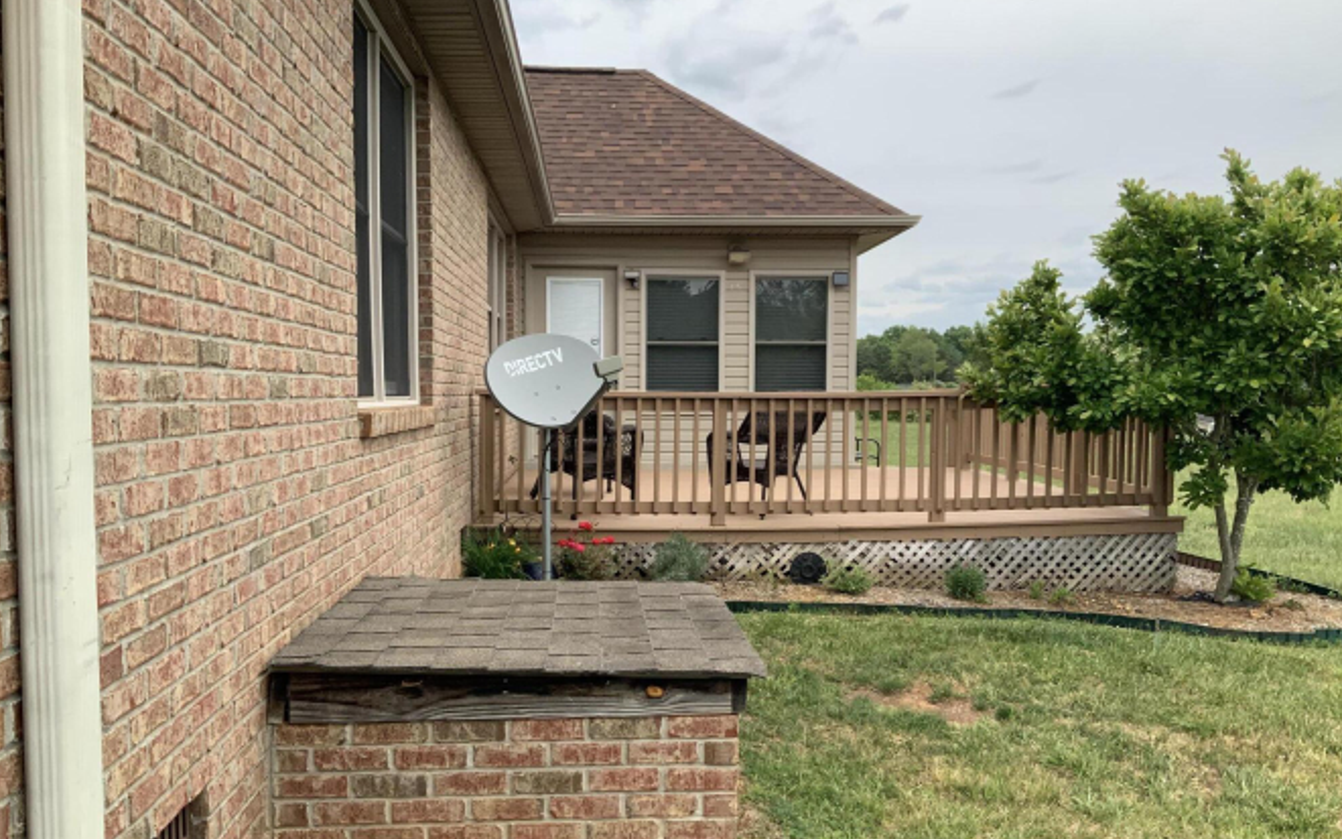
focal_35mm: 31
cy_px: 457
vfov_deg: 40.6
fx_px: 1134
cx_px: 667
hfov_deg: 61.2
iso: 16
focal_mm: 3
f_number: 1.8
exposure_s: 1/1015
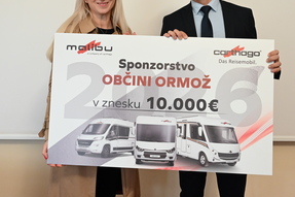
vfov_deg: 28.6
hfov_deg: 41.9
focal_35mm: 47
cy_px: 83
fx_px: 385
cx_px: 133
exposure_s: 1/100
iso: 3200
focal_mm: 30
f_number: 4
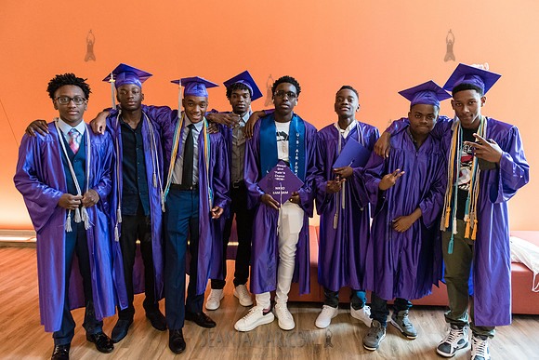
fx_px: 368
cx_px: 270
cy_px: 180
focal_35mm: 25
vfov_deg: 52.1
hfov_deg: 72.4
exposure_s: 1/200
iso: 4000
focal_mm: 24
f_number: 3.5
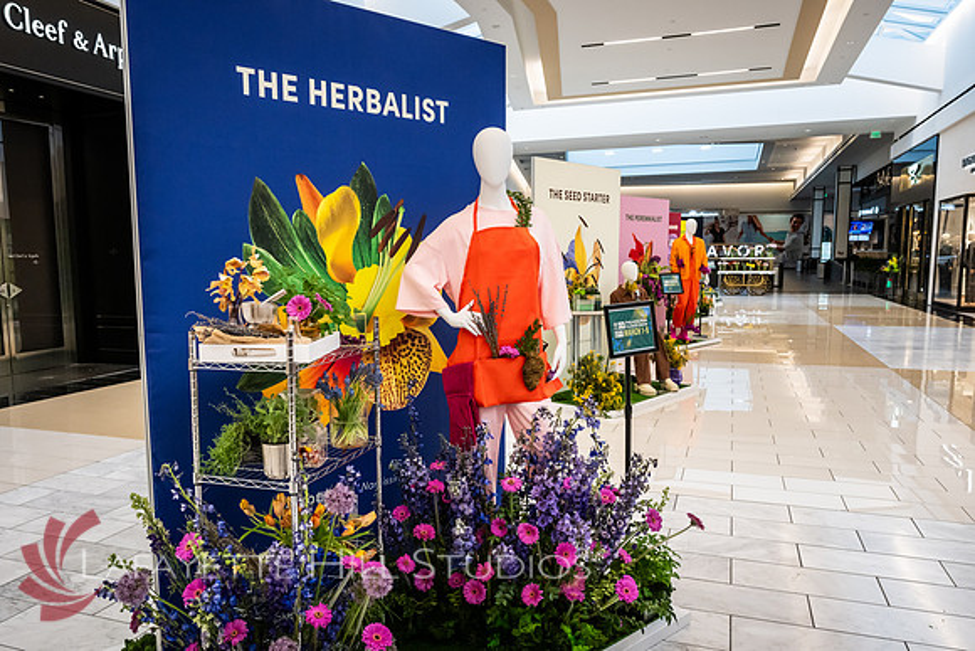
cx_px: 435
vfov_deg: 46.8
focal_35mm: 28
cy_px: 346
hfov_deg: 65.8
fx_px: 750
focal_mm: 24
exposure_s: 1/200
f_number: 6.3
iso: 2000
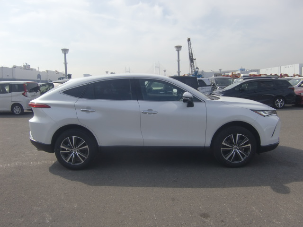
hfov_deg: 63.4
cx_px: 152
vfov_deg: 49.7
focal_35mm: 28
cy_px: 114
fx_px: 245
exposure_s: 1/250
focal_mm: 4.9
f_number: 7
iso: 64
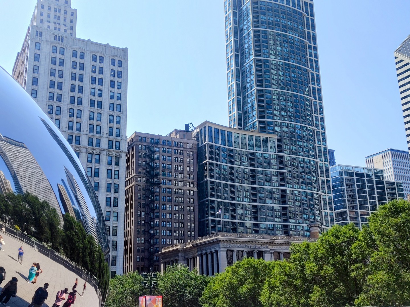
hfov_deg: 45.8
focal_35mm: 41
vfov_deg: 35.1
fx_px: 486
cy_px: 154
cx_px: 205
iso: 50
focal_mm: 5.58
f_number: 1.8
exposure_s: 1/2381
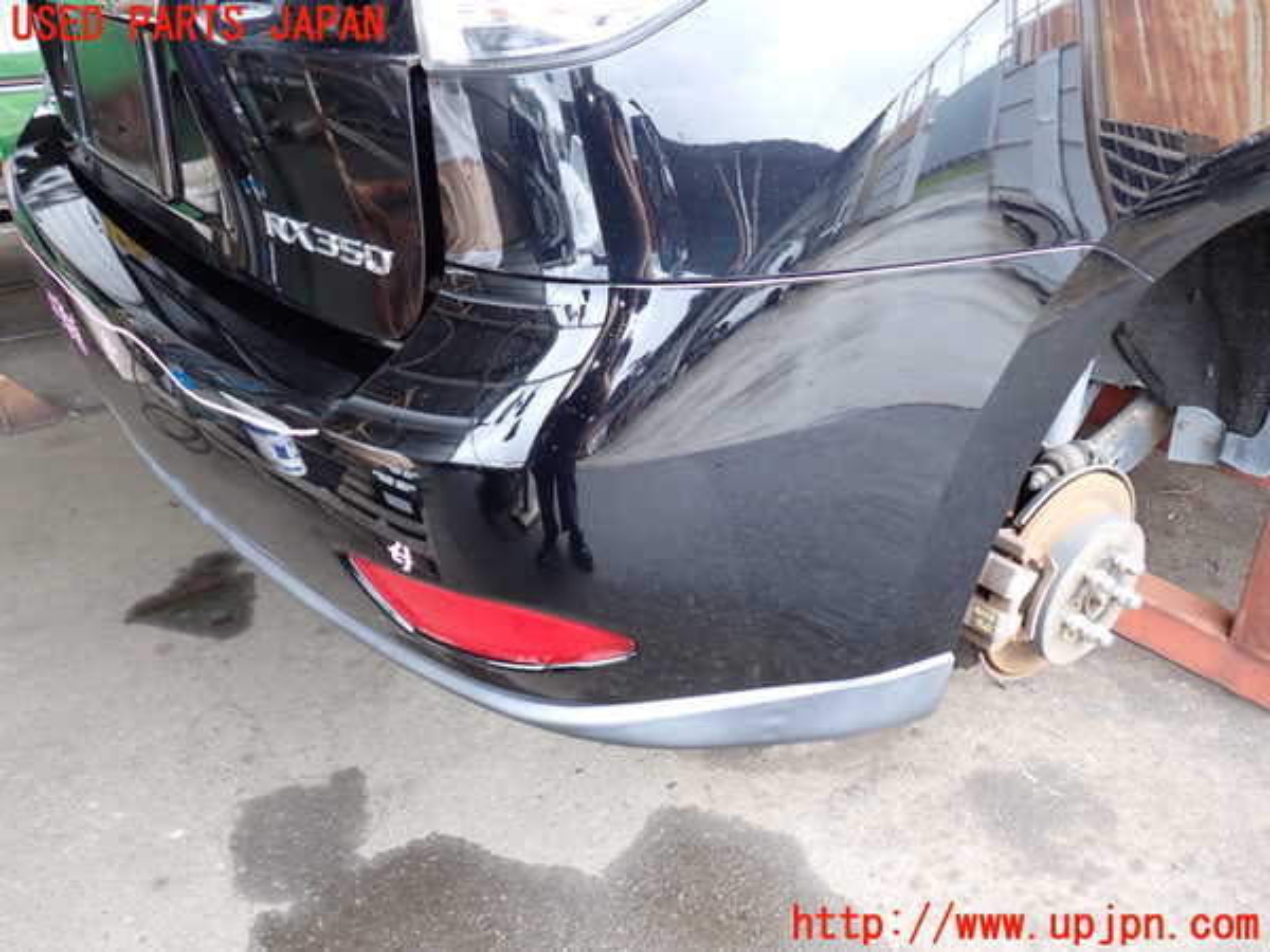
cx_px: 635
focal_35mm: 30
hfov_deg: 60.0
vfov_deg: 46.8
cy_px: 476
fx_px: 1101
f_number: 2.3
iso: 200
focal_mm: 5.4
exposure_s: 1/60
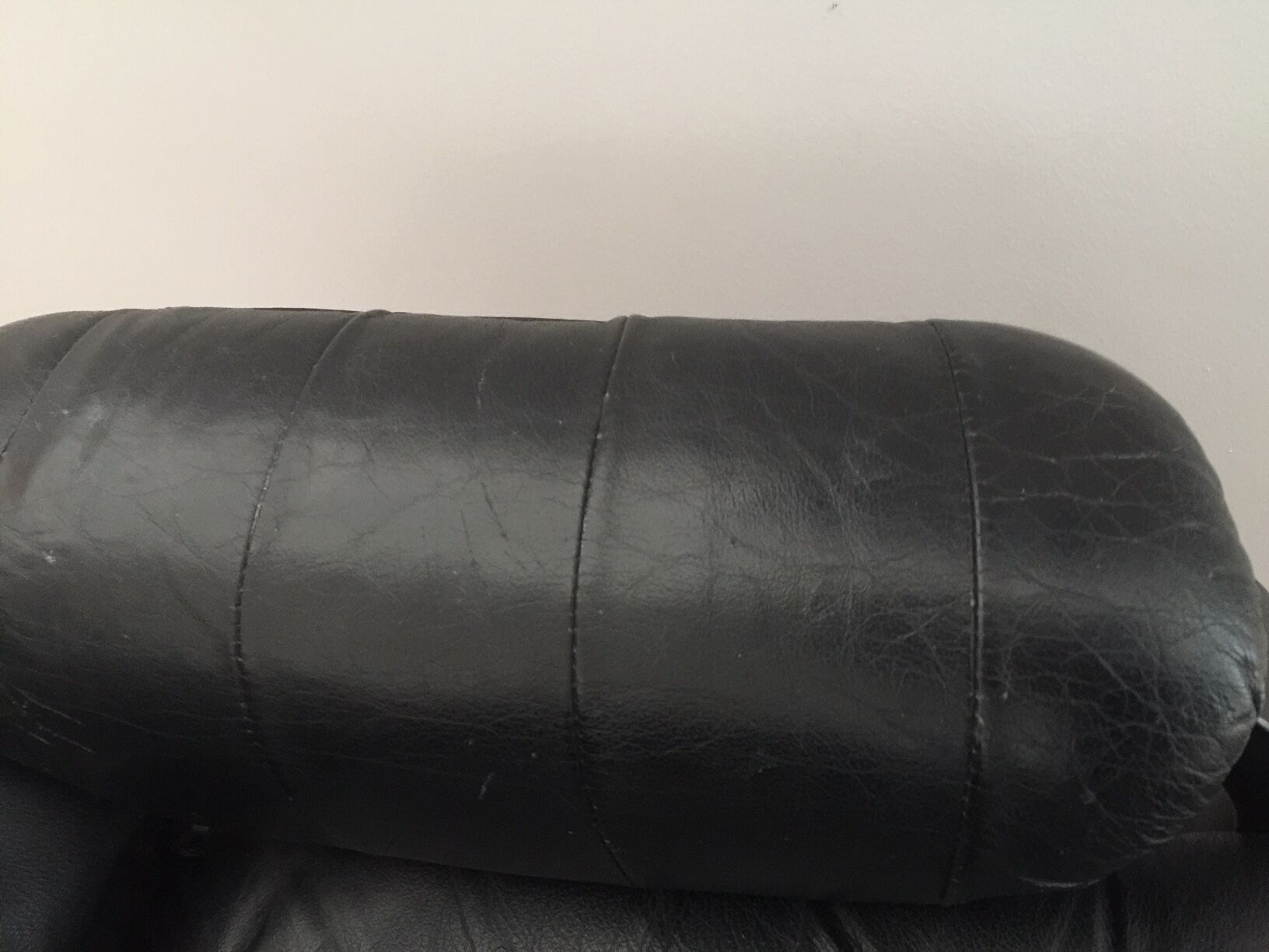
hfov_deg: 61.7
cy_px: 476
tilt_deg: -49.0
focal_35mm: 29
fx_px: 1063
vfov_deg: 48.2
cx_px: 634
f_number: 2.2
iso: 160
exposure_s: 1/8
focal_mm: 4.15
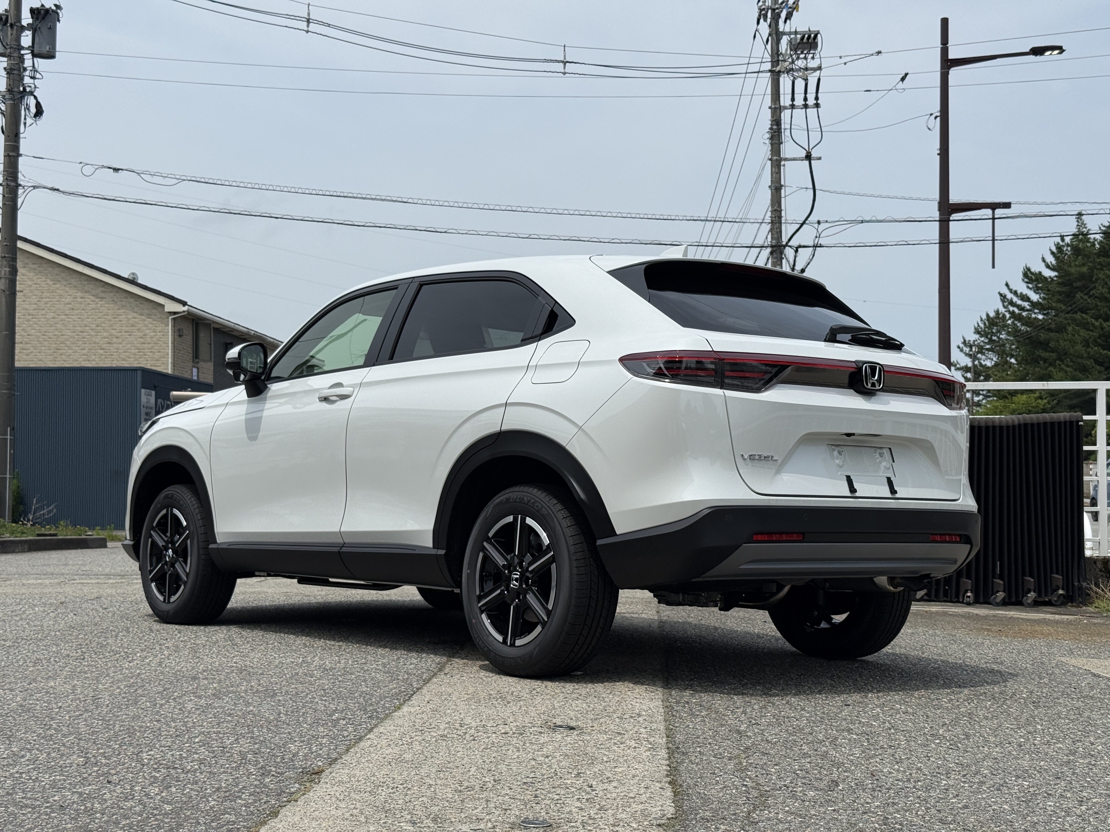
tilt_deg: +2.7
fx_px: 1539
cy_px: 416
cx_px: 555
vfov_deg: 30.3
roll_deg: -0.6
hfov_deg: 39.7
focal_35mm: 48
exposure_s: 1/8772
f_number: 1.78
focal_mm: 6.76
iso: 64
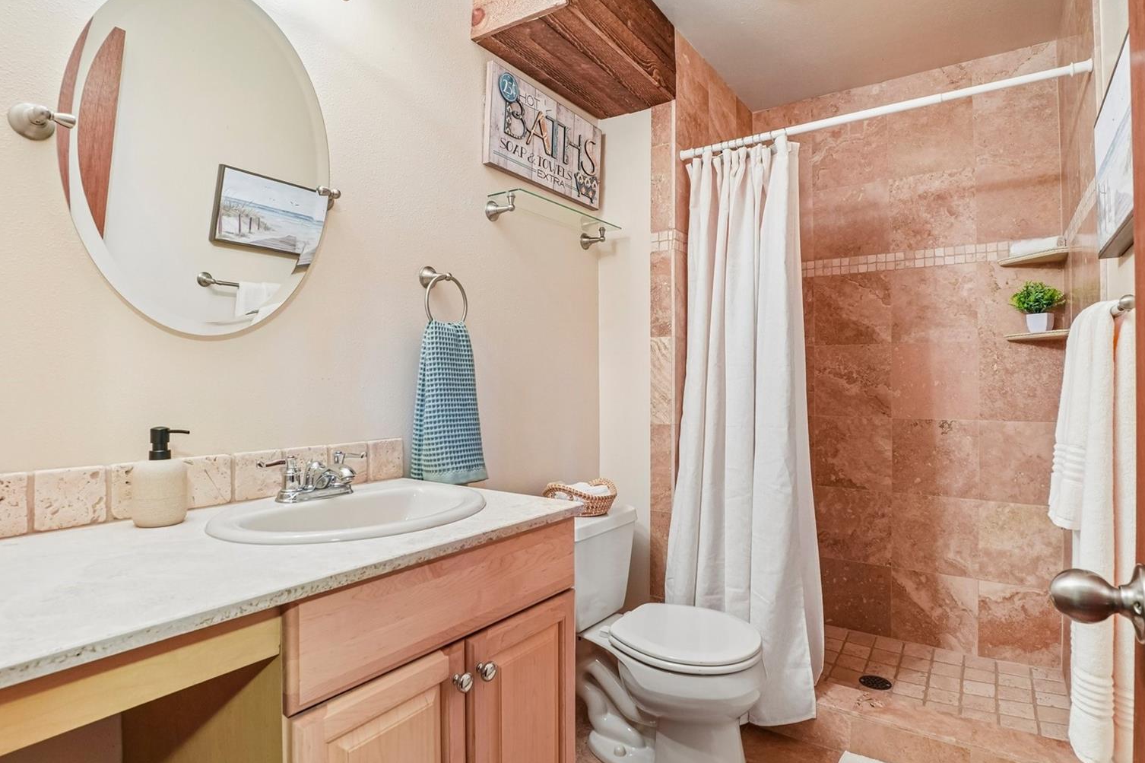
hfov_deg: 91.5
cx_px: 571
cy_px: 390
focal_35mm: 18
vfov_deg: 68.7
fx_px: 557
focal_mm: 11
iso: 500
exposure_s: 1/6
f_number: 8
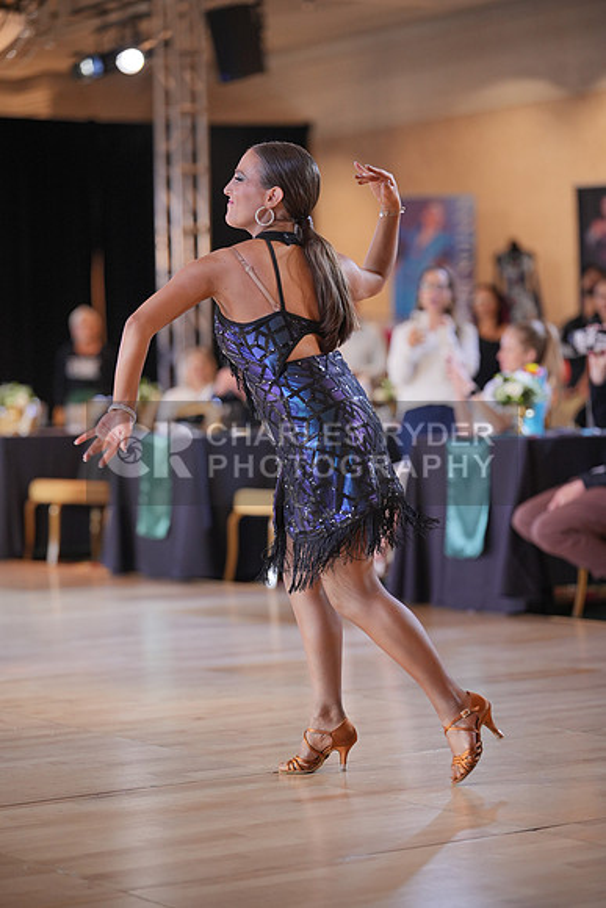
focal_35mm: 90
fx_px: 2271
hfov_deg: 15.2
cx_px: 303
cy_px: 454
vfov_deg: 22.6
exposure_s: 1/500
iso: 1600
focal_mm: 90
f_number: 2
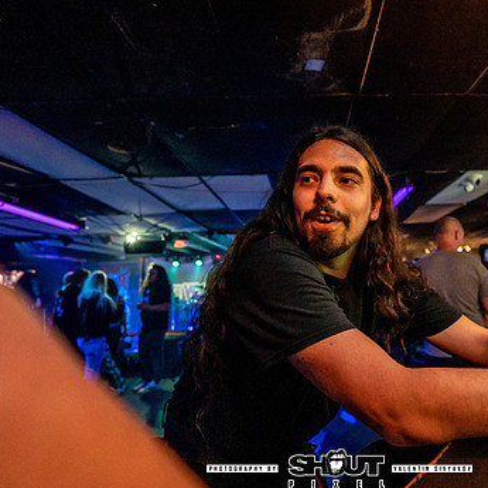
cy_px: 240
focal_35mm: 20
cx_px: 339
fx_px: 319
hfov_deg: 71.7
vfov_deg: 74.8
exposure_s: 1/100
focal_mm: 14
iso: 3200
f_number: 2.8
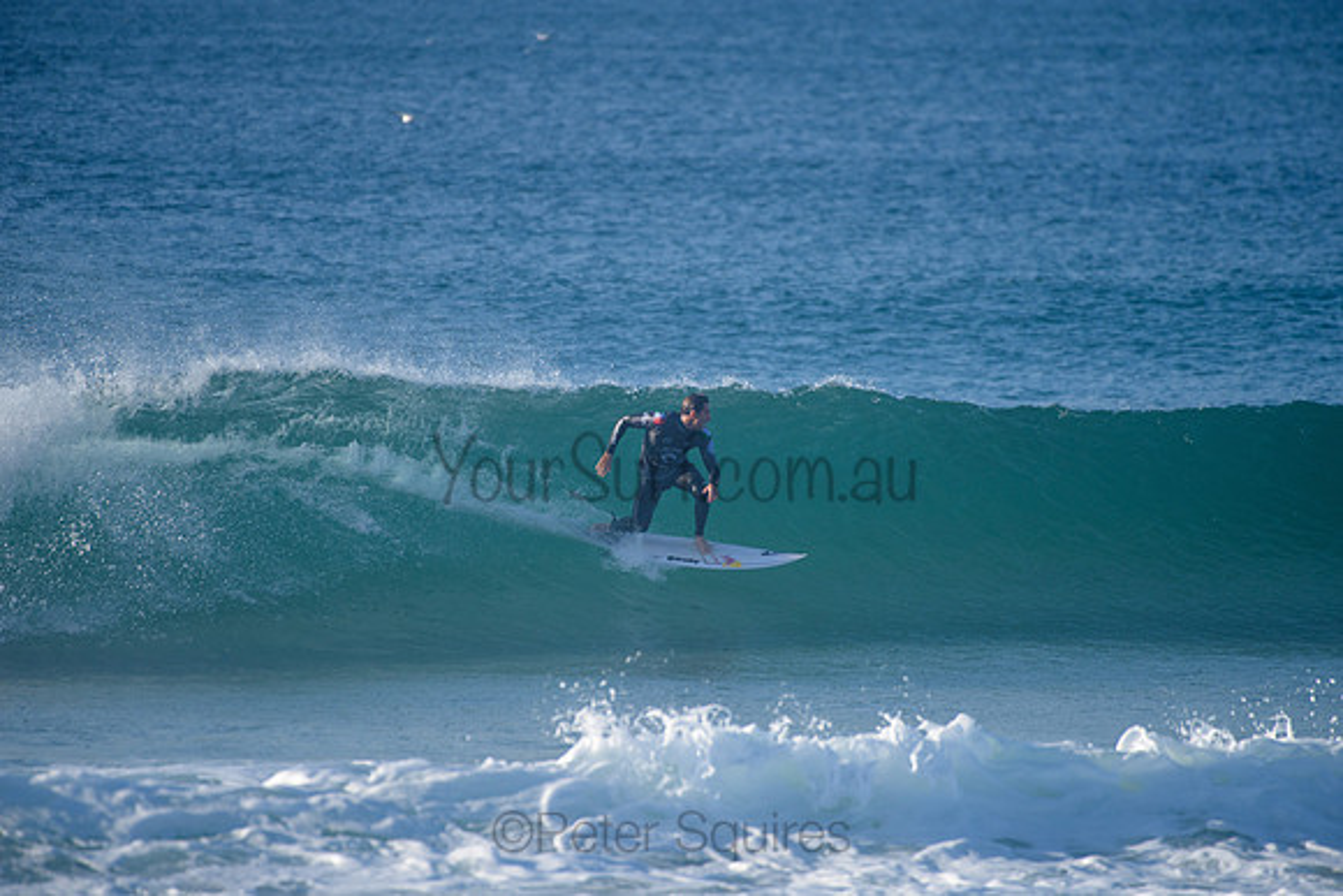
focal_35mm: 515
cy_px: 448
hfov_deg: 4.0
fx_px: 19210
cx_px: 672
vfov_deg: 2.7
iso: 400
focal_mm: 500
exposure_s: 1/2000
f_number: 5.6
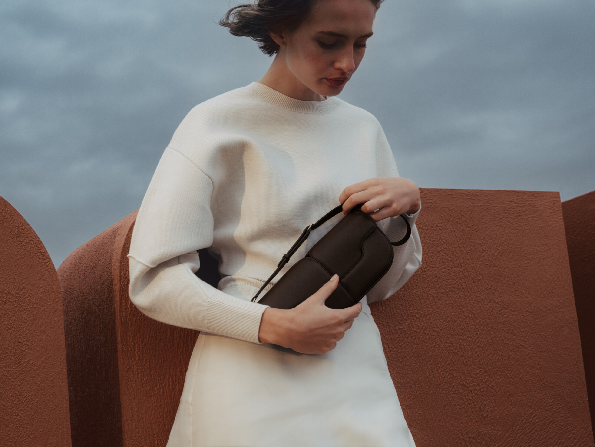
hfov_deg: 30.7
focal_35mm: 63
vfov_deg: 23.3
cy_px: 224
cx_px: 298
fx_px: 1083
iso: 3200
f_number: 8
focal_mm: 80
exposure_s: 1/200
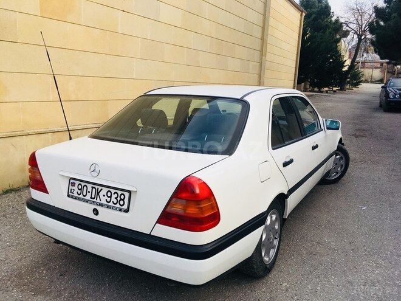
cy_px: 150
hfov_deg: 61.7
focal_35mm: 29
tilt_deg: -10.0
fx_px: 336
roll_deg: -1.8
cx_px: 200
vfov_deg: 48.2
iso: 25
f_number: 2.2
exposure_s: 1/442
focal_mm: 4.15
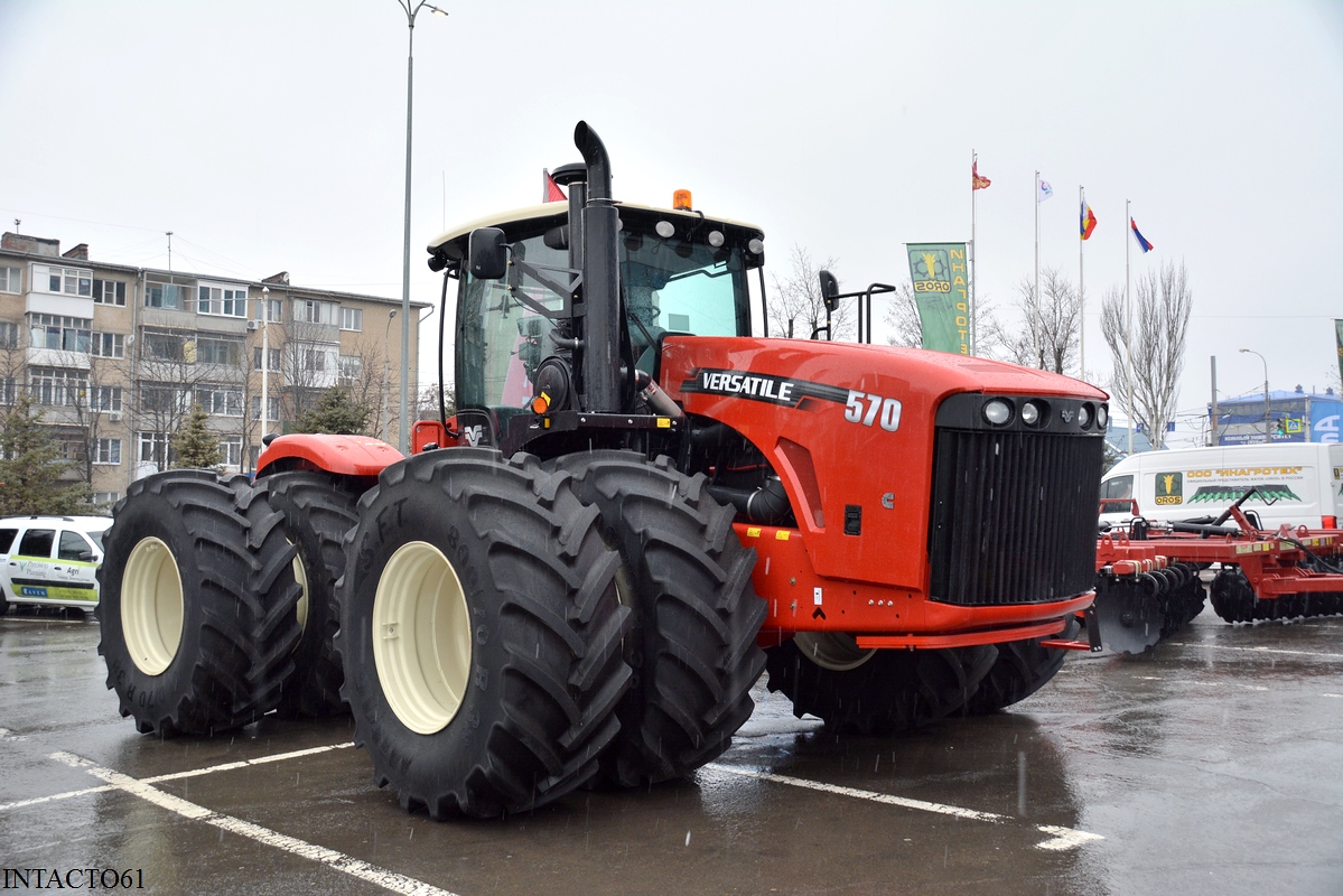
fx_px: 1231
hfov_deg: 57.2
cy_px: 448
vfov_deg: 40.0
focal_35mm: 33
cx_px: 672
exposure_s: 1/100
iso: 400
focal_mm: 22
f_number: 5.6
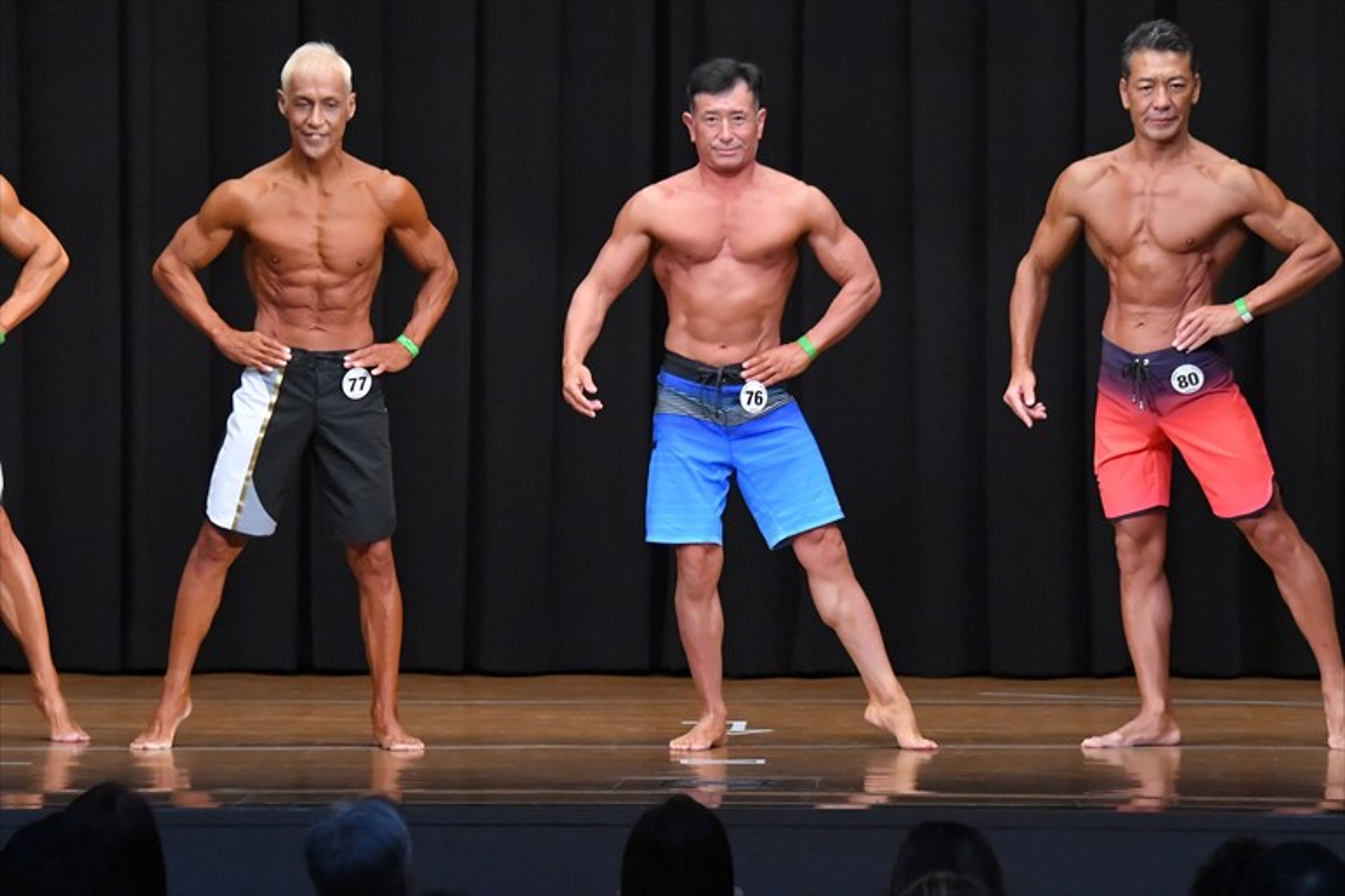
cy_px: 448
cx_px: 672
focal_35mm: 217
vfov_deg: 6.3
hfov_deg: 9.5
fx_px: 8104
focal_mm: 145
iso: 8000
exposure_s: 1/400
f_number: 5.6
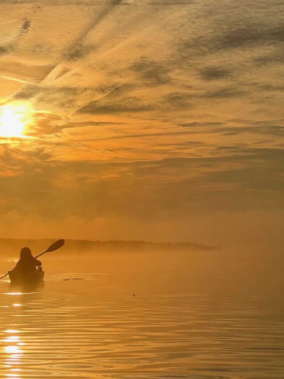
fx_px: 1531
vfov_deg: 14.1
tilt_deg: -1.4
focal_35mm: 140
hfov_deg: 10.5
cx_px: -19
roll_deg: +2.3
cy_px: 232
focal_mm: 9
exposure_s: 1/2801
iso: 20
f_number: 2.8
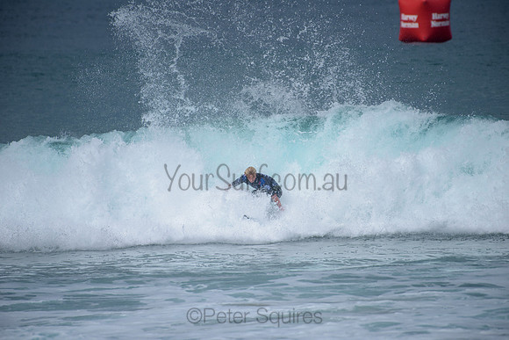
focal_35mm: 500
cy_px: 170
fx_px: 7071
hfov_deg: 4.1
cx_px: 254
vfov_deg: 2.8
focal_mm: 500
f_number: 5.6
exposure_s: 1/2000
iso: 220
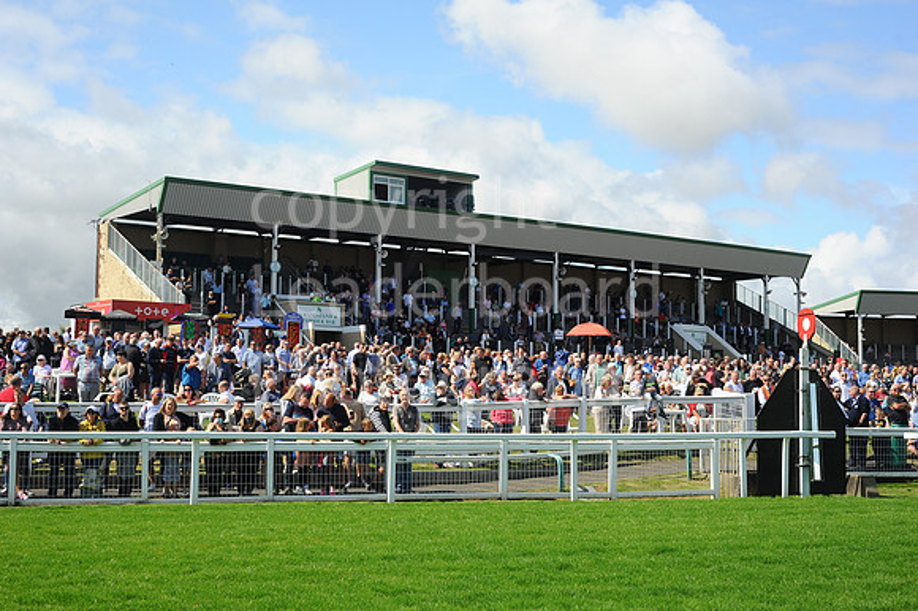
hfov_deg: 39.6
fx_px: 1274
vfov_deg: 27.0
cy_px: 306
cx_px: 459
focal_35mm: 50
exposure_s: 1/1600
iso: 400
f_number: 5.6
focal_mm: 50
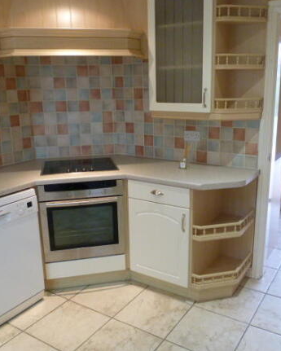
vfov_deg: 54.2
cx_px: 157
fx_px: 343
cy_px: 174
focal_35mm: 33
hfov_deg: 44.5
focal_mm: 4.5
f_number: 2.8
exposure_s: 1/50
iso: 400
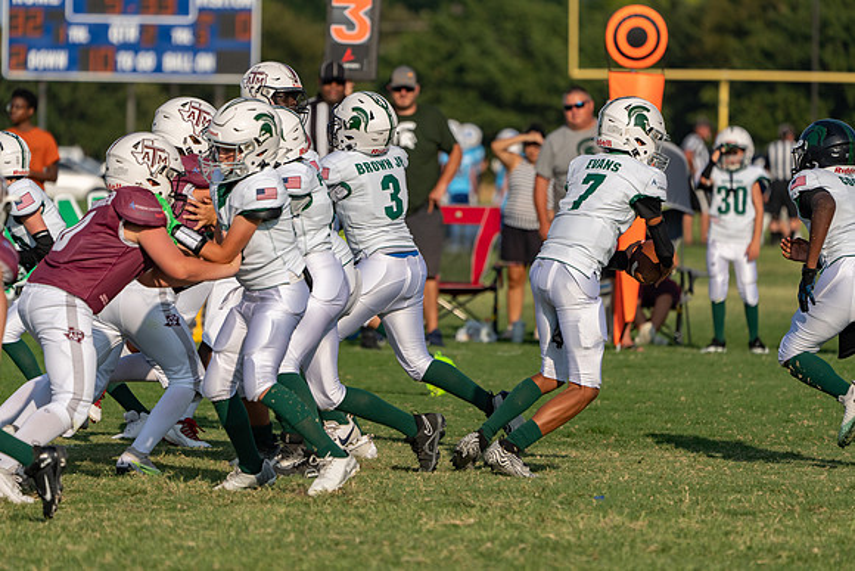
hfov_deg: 6.2
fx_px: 7839
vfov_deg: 4.2
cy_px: 286
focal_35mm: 330
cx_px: 428
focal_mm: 330
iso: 200
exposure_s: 1/1600
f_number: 5.6
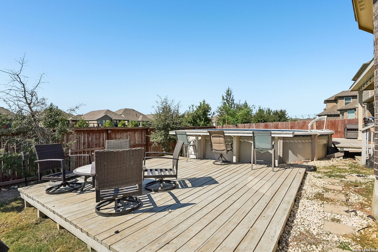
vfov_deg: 70.4
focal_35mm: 17
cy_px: 126
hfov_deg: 93.3
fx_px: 178
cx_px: 189
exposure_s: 1/500
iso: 400
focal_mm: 17
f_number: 8
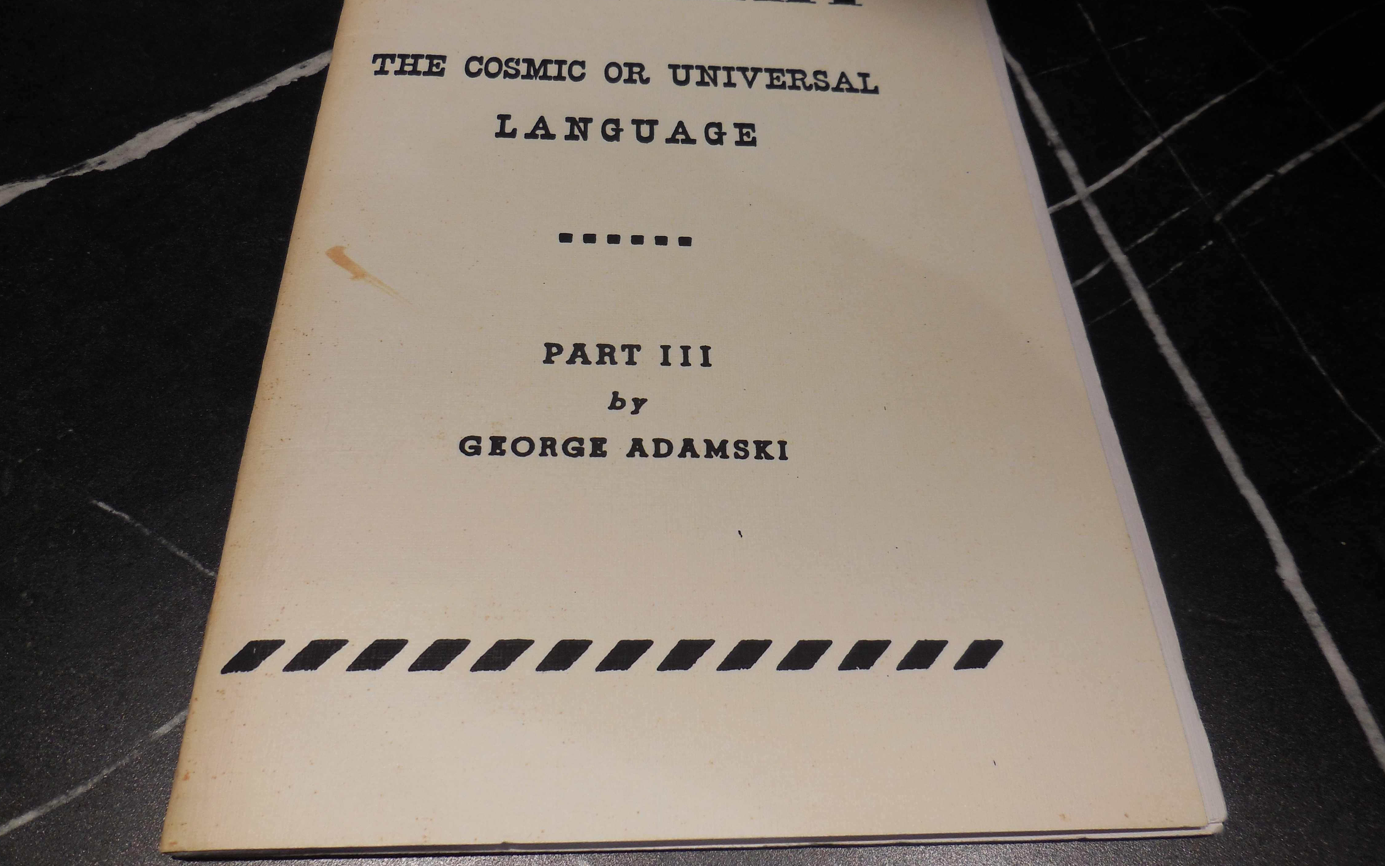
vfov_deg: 45.7
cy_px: 342
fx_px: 1019
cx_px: 692
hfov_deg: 68.4
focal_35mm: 27
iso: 125
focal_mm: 4.5
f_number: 3.1
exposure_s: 1/100
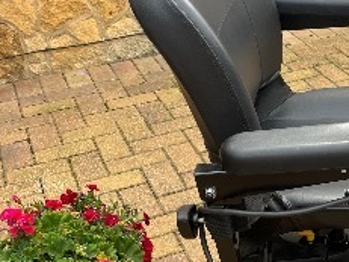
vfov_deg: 25.0
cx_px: 375
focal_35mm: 57
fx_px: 574
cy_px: 226
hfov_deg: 30.6
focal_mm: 5.1
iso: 50
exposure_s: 1/497
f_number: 1.6
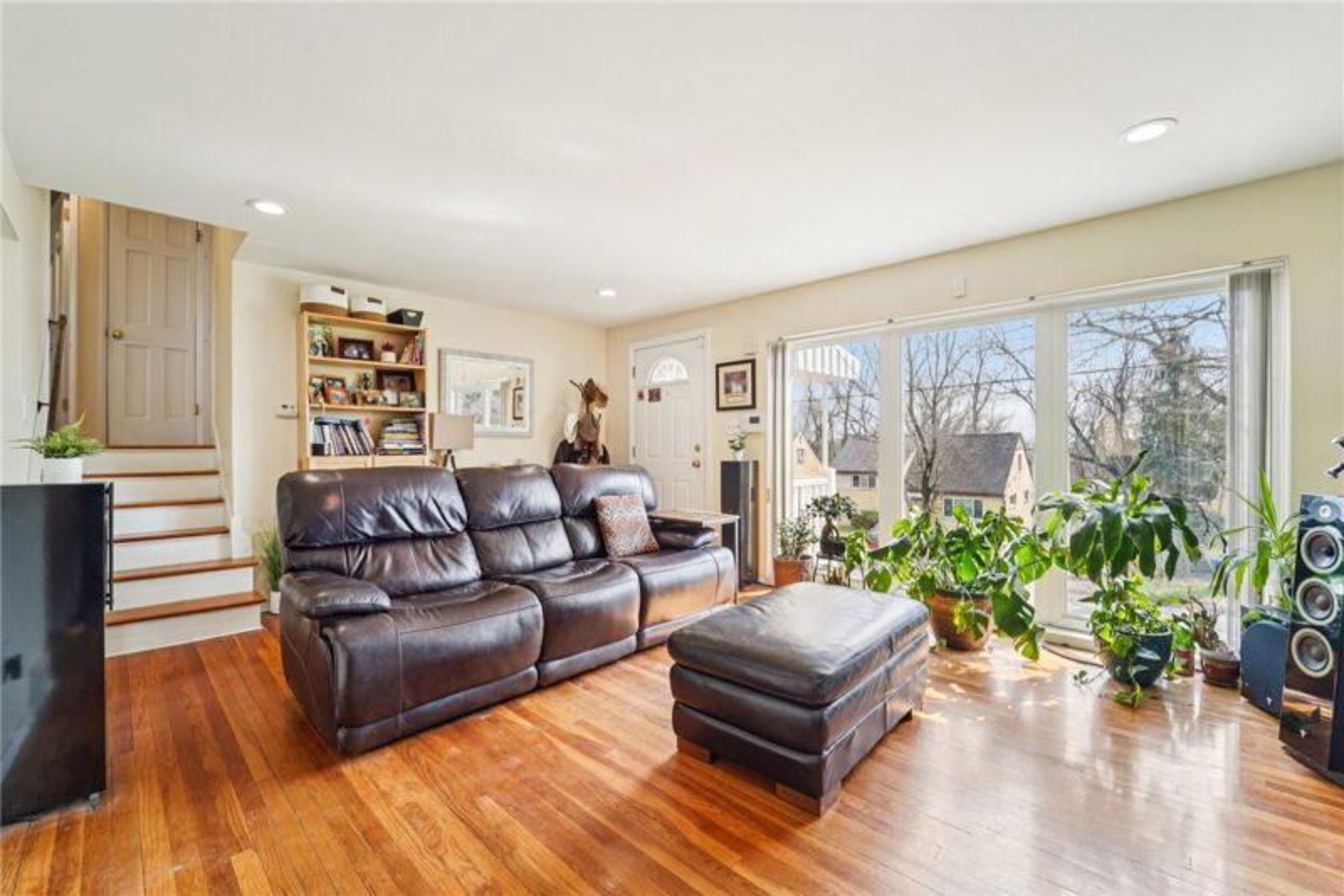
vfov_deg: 81.2
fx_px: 523
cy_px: 448
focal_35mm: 14
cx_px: 672
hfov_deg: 104.3
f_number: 8
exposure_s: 1/100
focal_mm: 14
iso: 500
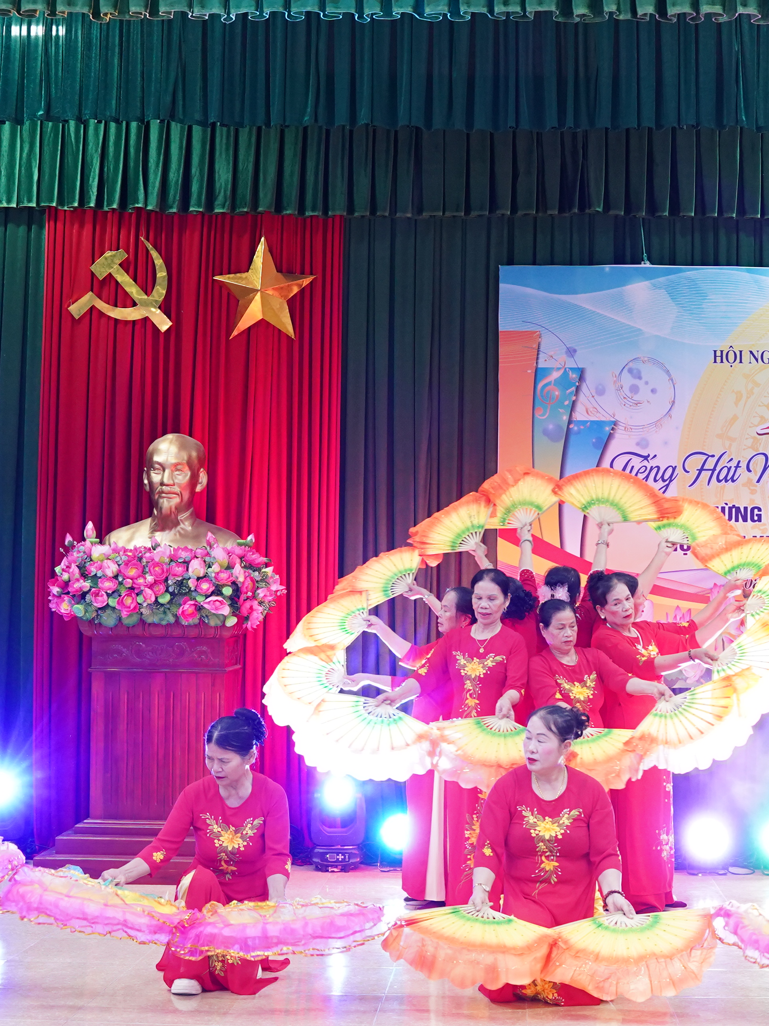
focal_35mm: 53
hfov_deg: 27.3
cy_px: 517
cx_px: 525
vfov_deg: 36.2
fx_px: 1570
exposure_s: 1/60
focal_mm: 24
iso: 2500
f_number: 3.5
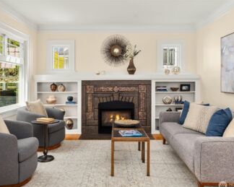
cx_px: 116
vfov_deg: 50.0
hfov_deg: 60.5
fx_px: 201
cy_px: 96
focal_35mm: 29
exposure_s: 1/2.5
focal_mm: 17
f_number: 8
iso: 200
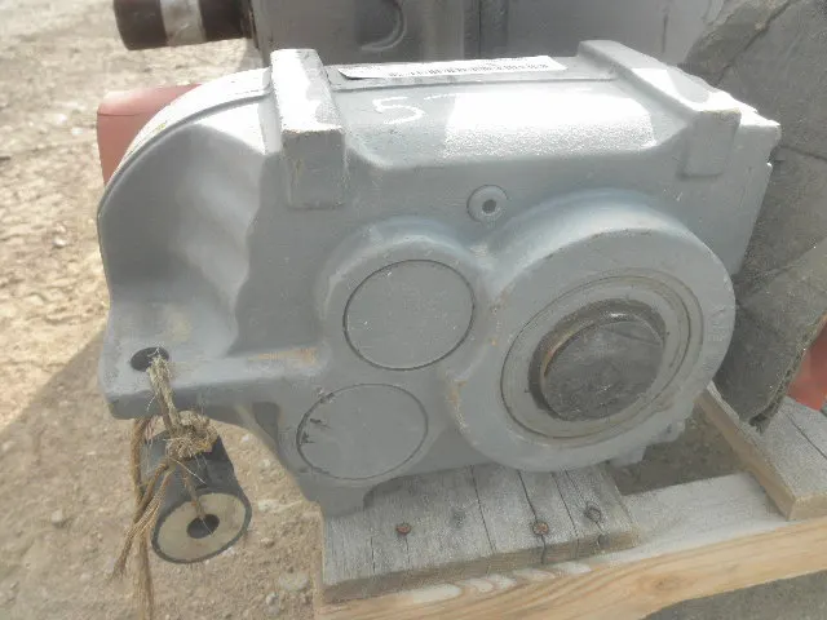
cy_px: 310
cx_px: 414
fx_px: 669
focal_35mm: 28
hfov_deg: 63.4
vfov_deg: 49.7
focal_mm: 5
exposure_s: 1/320
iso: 64
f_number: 3
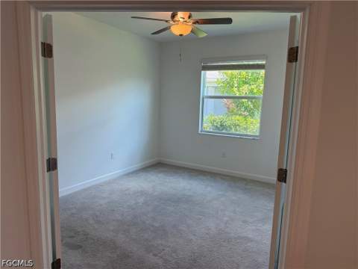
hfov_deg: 71.6
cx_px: 179
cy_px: 134
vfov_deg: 56.8
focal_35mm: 24
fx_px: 248
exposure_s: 1/230
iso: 160
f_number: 1.78
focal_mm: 6.76
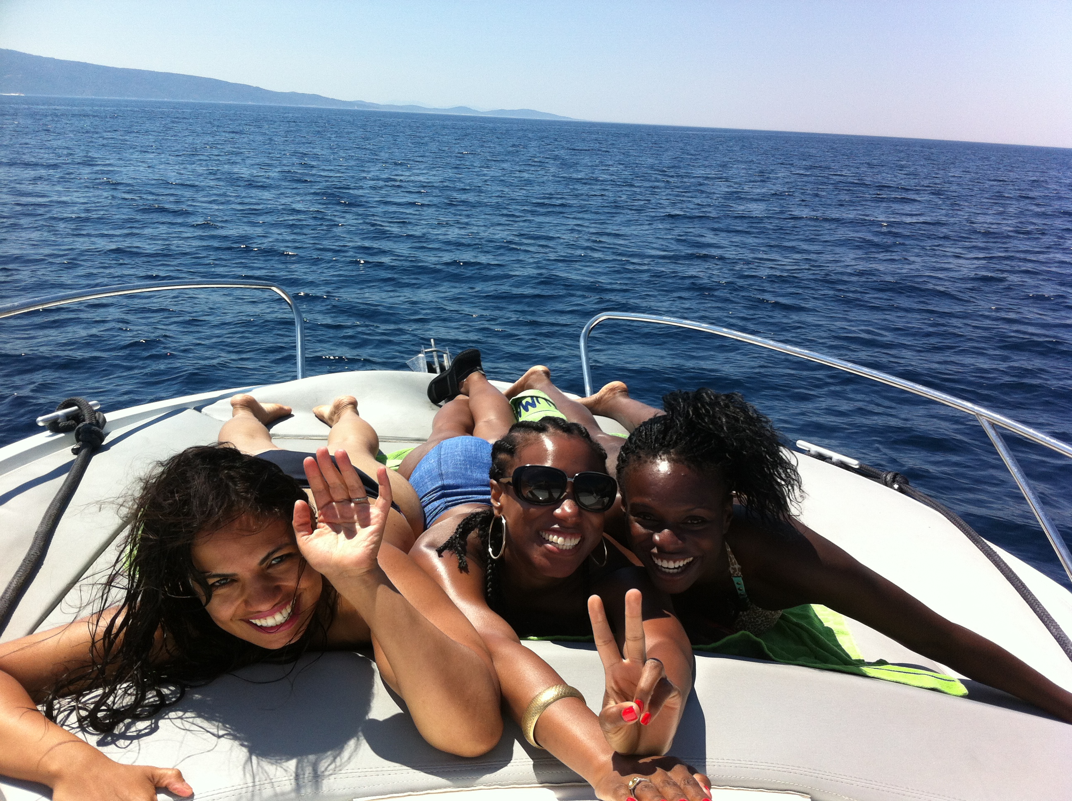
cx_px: 536
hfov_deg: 52.7
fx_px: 1082
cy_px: 400
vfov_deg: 40.6
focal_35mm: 35
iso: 80
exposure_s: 1/1273
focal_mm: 3.85
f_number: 2.8
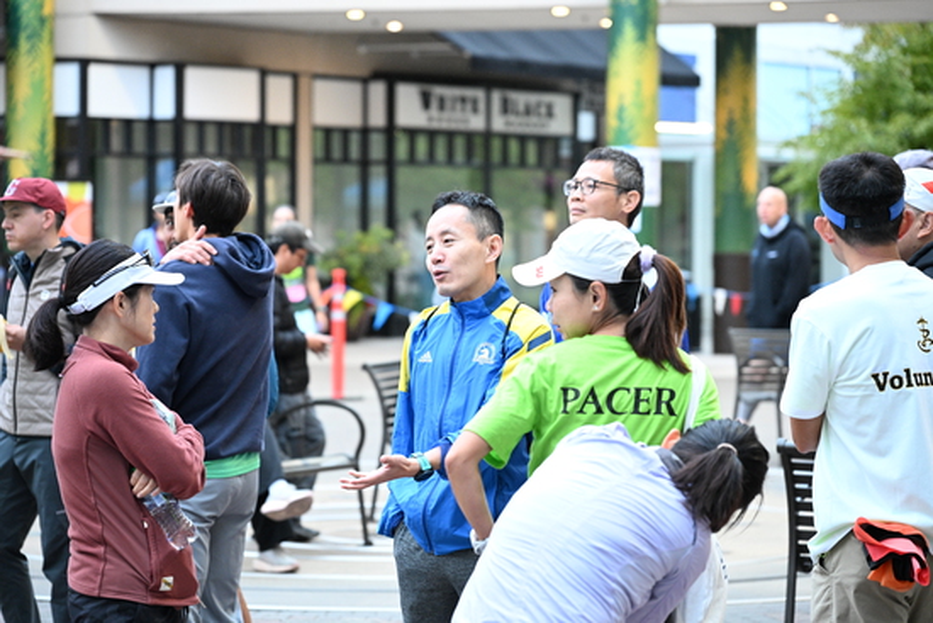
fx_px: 2851
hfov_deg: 18.6
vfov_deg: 12.5
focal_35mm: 110
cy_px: 312
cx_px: 466
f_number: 4
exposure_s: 1/160
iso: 3200
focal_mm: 110
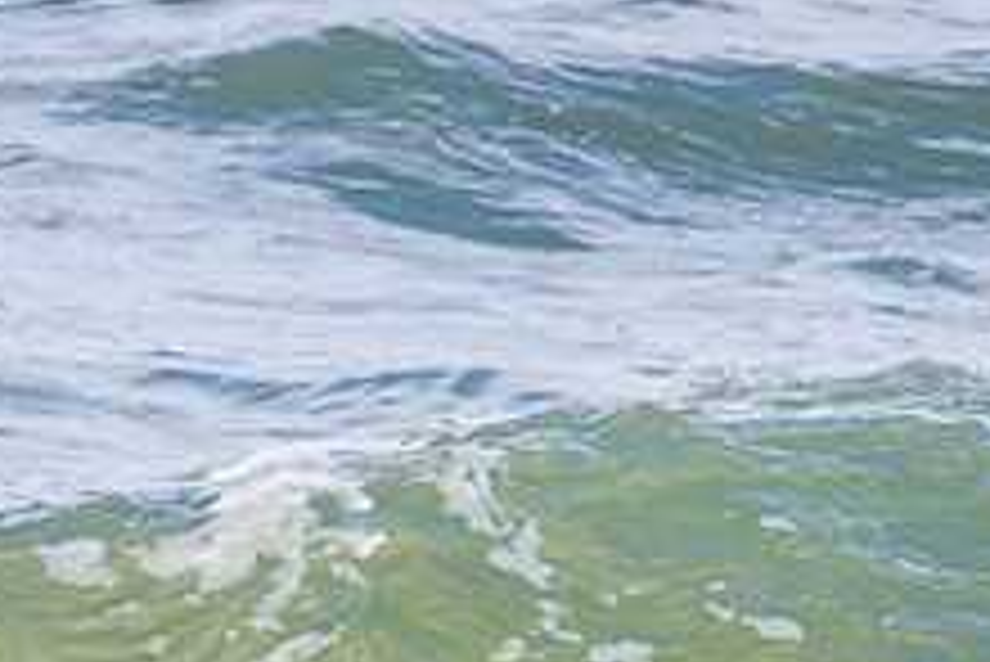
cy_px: 781
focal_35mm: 2110
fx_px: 58061
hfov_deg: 1.0
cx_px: 194
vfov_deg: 0.7
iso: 1400
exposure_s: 1/2000
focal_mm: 800
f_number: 11
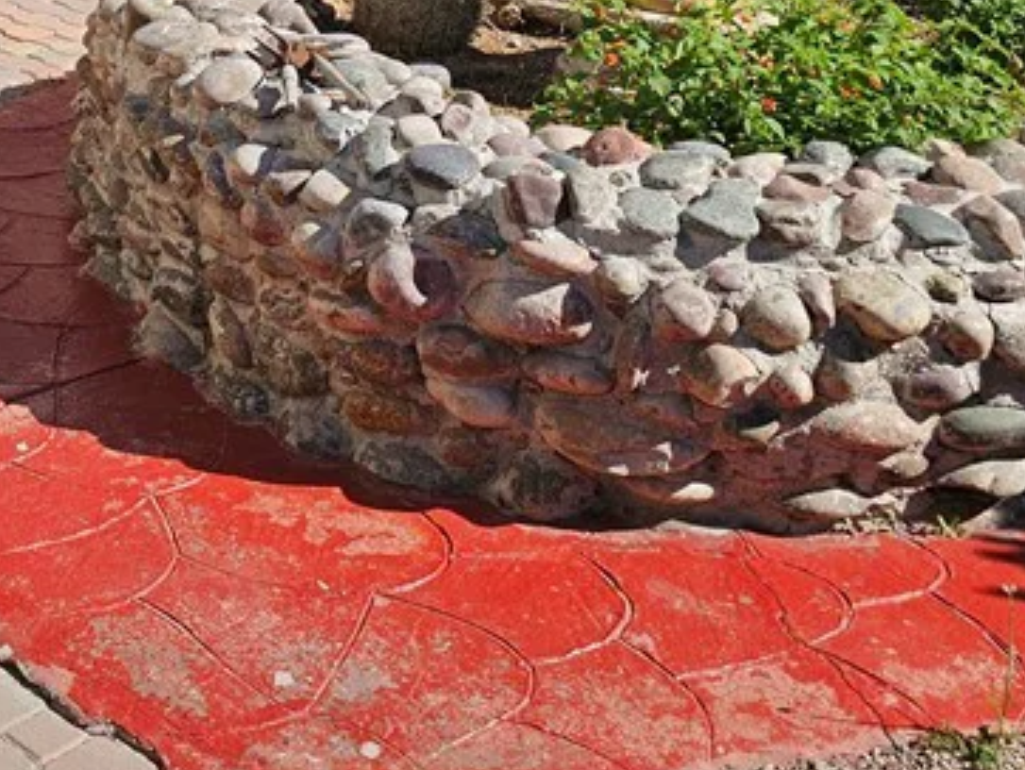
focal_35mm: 65
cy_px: -309
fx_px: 1926
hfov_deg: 28.8
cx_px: 125
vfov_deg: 20.2
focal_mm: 6.3
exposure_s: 1/909
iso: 10
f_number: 1.7
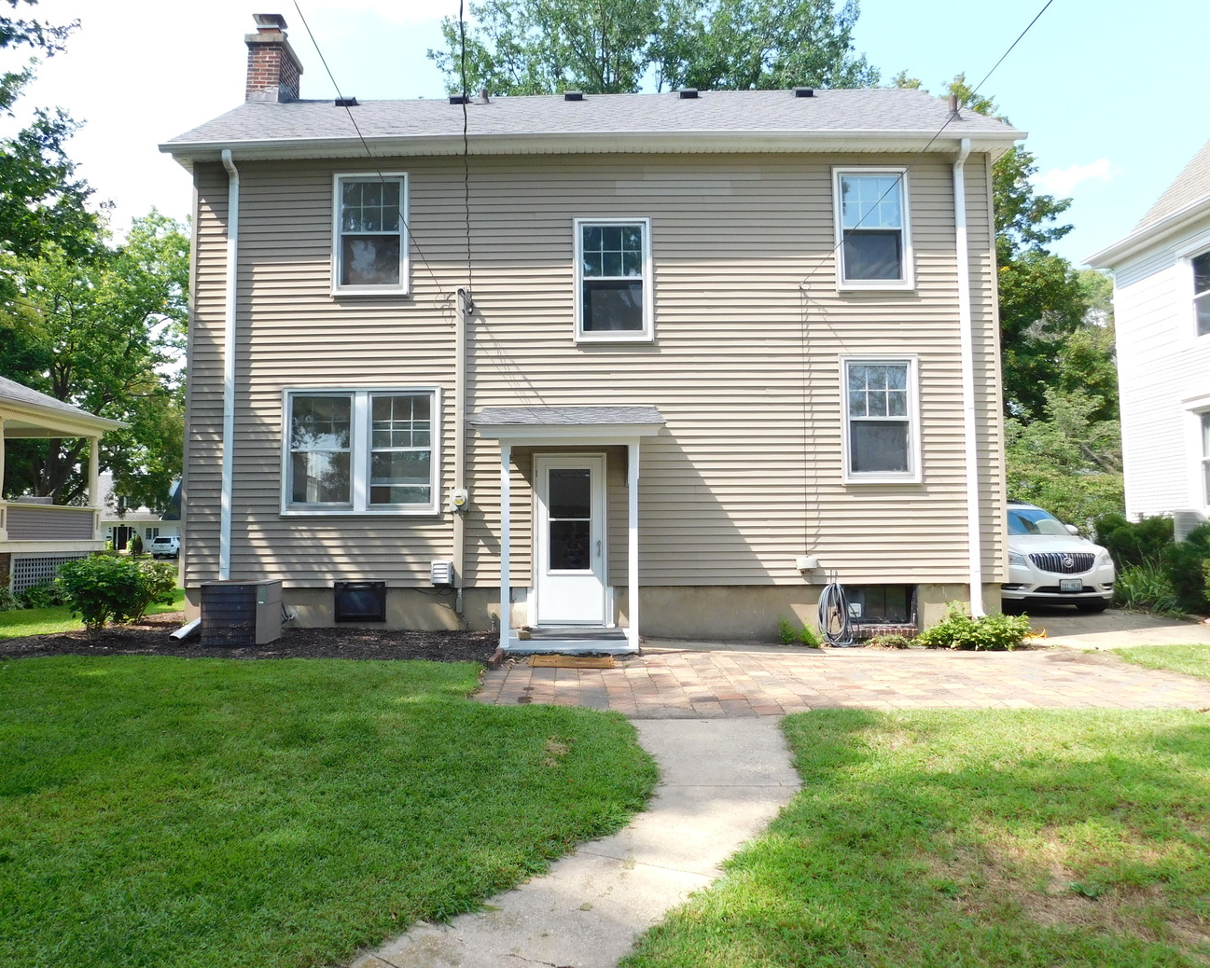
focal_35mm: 26
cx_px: 564
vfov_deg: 54.9
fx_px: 931
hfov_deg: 66.0
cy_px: 465
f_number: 3
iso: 125
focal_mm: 4.1
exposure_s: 1/500
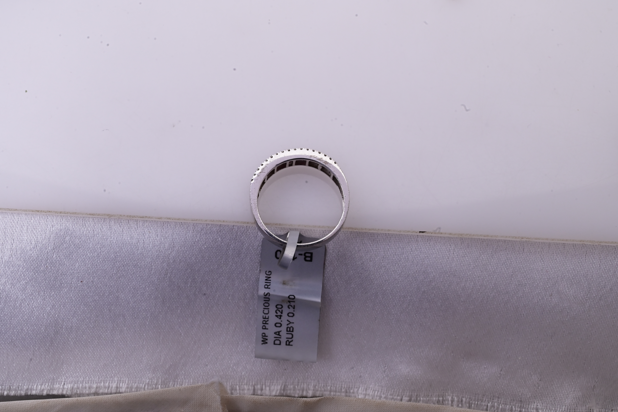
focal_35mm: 71
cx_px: 310
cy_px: 207
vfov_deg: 19.2
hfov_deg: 28.5
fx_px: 1219
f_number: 20
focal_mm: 70
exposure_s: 1/80
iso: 800
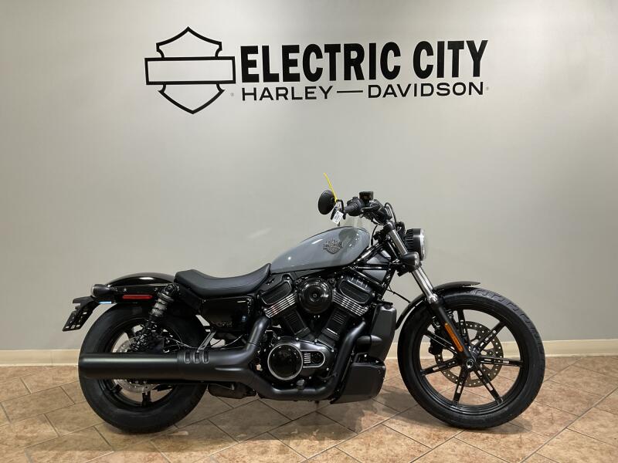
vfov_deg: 48.2
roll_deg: +0.8
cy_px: 232
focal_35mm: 29
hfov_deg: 61.7
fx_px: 518
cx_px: 309
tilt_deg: -8.7
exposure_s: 1/60
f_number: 1.8
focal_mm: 3
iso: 64
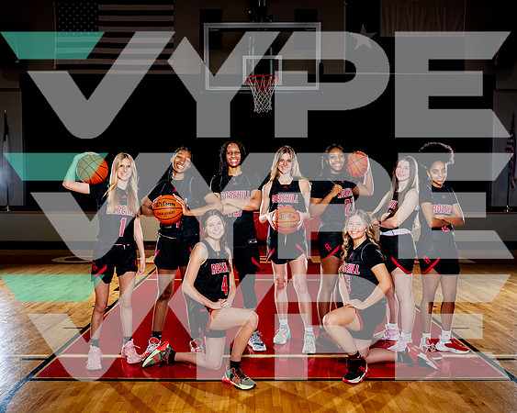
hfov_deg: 51.6
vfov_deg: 42.2
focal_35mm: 35
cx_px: 254
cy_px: 207
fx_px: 535
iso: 400
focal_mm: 31
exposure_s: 1/250
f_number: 4
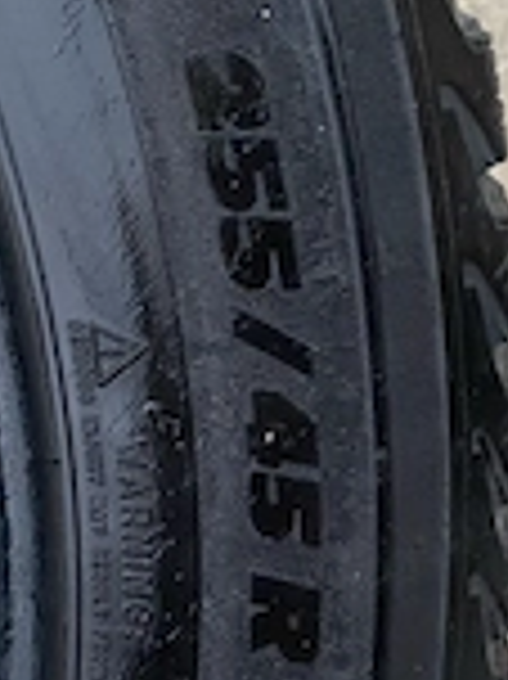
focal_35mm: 69
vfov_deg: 27.7
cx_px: 261
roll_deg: -2.3
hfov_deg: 21.3
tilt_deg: -44.5
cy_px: 536
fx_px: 1352
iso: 800
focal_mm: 4.25
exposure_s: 1/30
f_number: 1.8
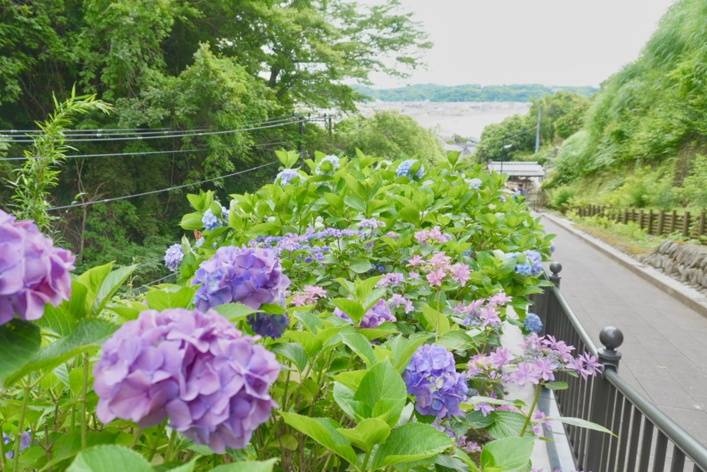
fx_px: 472
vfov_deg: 53.2
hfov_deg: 73.7
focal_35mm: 24
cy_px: 236
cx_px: 354
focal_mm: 16
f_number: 5
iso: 200
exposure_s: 1/160
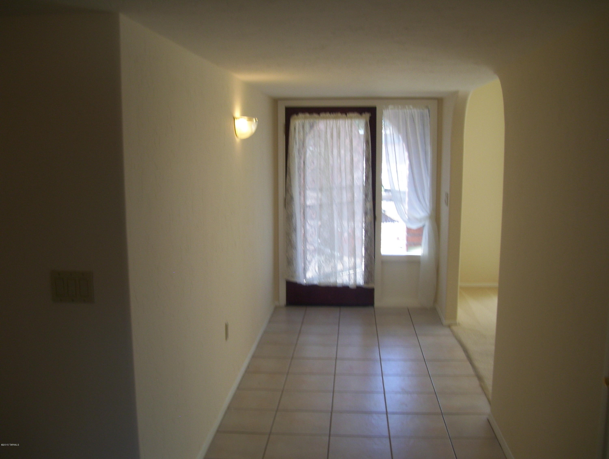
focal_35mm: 36
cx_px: 304
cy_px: 230
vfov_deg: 39.7
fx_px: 634
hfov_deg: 51.3
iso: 80
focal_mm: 6
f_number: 2.7
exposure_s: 1/100
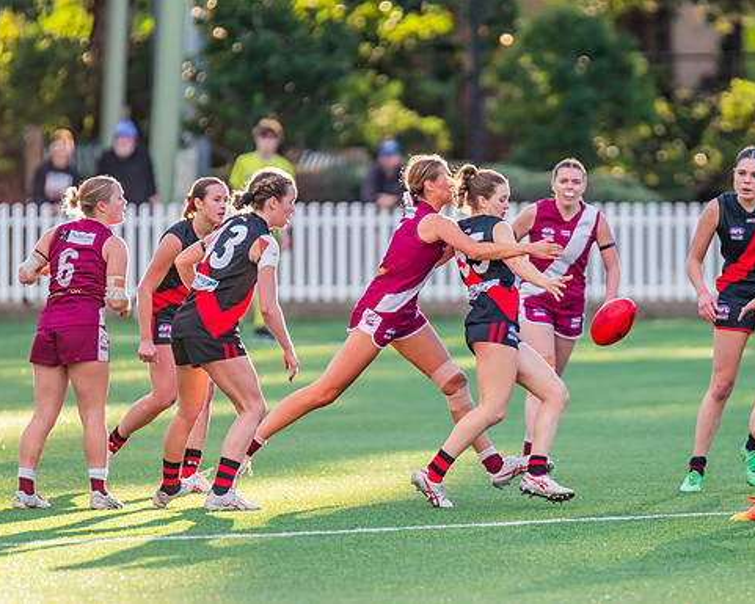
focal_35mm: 612
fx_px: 13678
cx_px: 510
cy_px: 379
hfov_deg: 3.2
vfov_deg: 2.5
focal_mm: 420
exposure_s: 1/800
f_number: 4.5
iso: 800
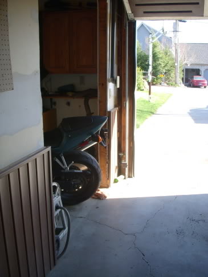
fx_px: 304
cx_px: 104
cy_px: 138
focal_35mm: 38
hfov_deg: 37.8
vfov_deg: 49.0
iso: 100
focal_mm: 6.3
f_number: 3.3
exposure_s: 1/100
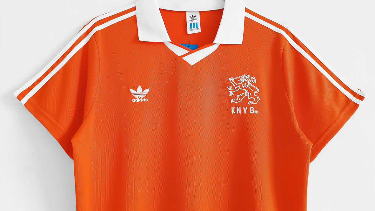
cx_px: 189
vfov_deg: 37.7
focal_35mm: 31
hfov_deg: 62.6
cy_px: 92
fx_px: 308
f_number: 1.8
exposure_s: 1/50
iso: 160
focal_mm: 5.58
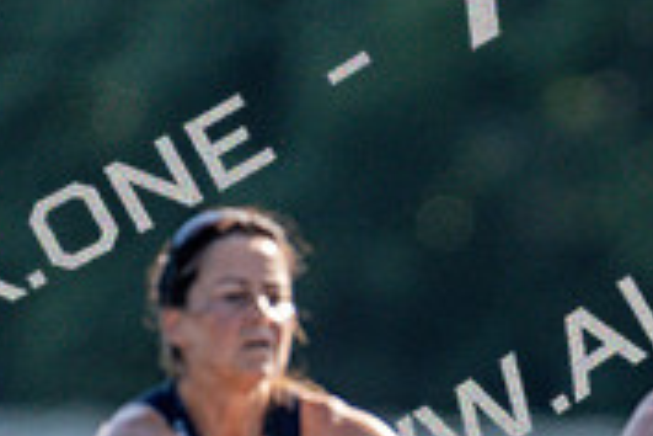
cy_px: 589
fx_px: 33228
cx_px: 660
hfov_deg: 1.1
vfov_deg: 0.8
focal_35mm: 1832
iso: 400
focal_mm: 559
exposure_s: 1/1600
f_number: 6.3
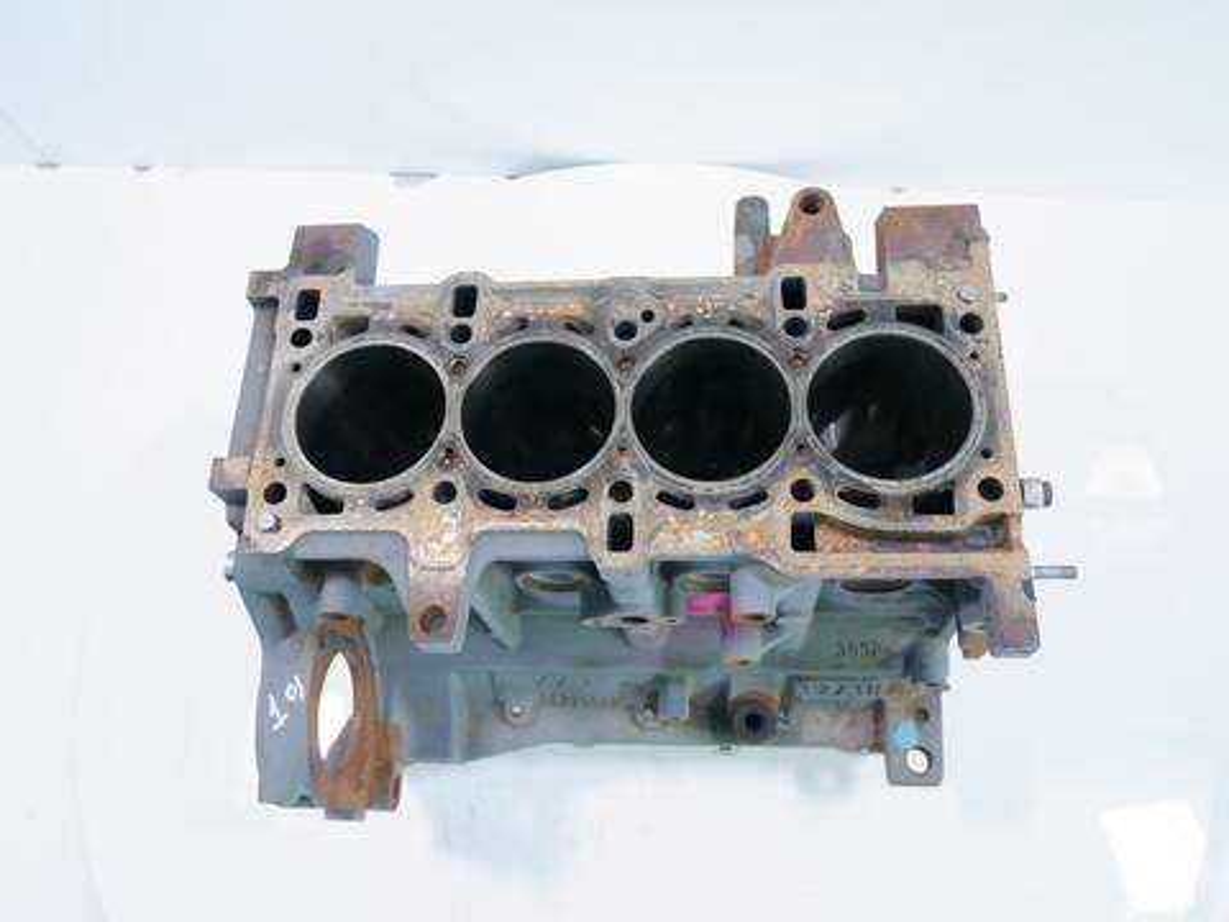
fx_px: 1065
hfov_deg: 60.0
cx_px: 614
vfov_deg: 46.8
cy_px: 461
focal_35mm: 30
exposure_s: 1/60
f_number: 3.7
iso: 320
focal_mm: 15
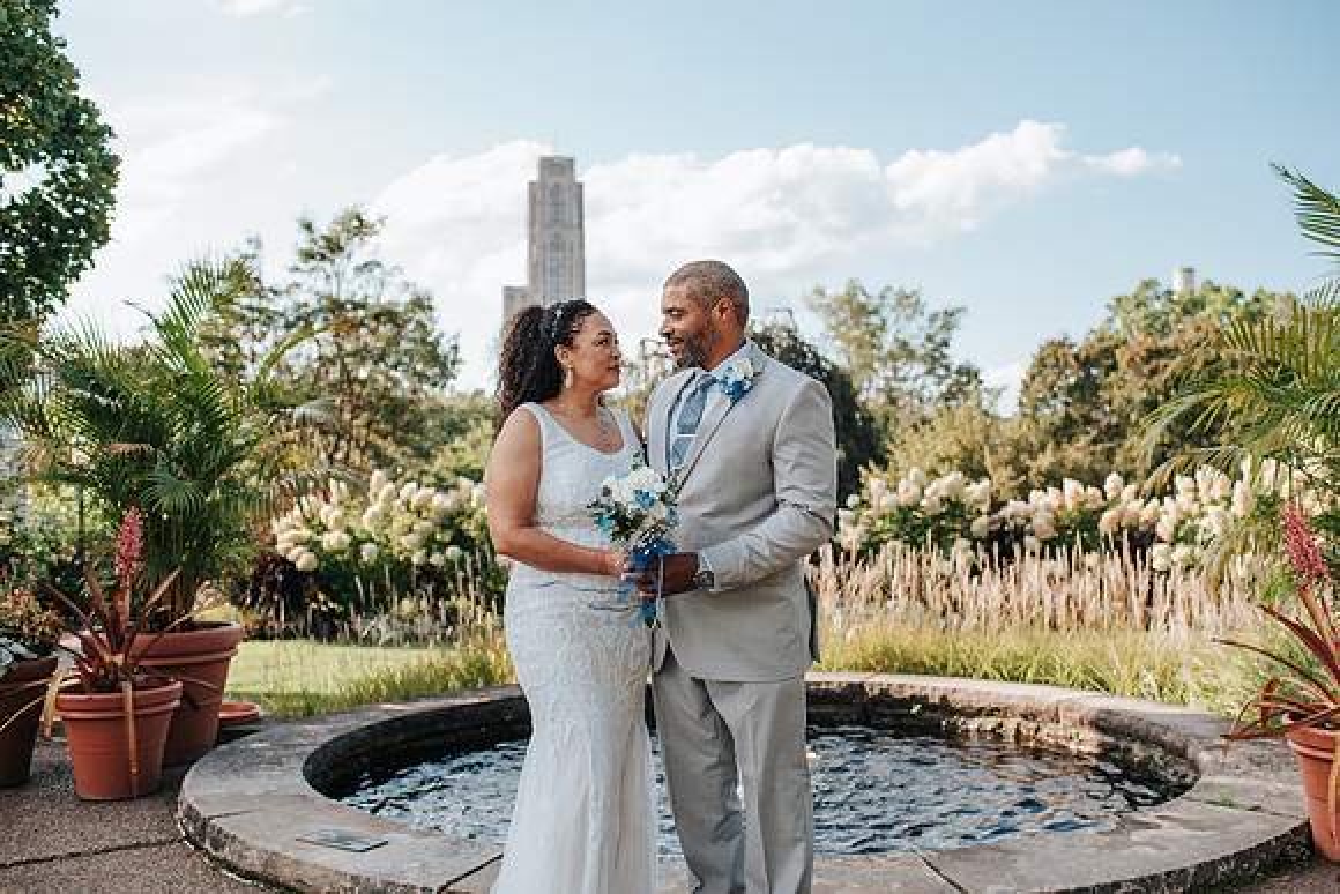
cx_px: 713
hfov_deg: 51.1
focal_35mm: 38
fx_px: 1400
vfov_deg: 35.4
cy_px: 419
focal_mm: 35
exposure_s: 1/640
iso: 100
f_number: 3.2
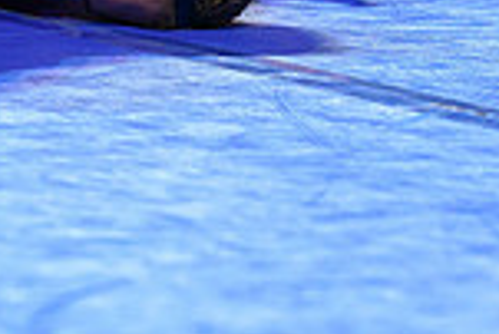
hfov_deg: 2.7
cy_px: -122
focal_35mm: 768
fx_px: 10655
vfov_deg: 1.8
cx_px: -148
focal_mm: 135
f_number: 2.8
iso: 2500
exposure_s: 1/800
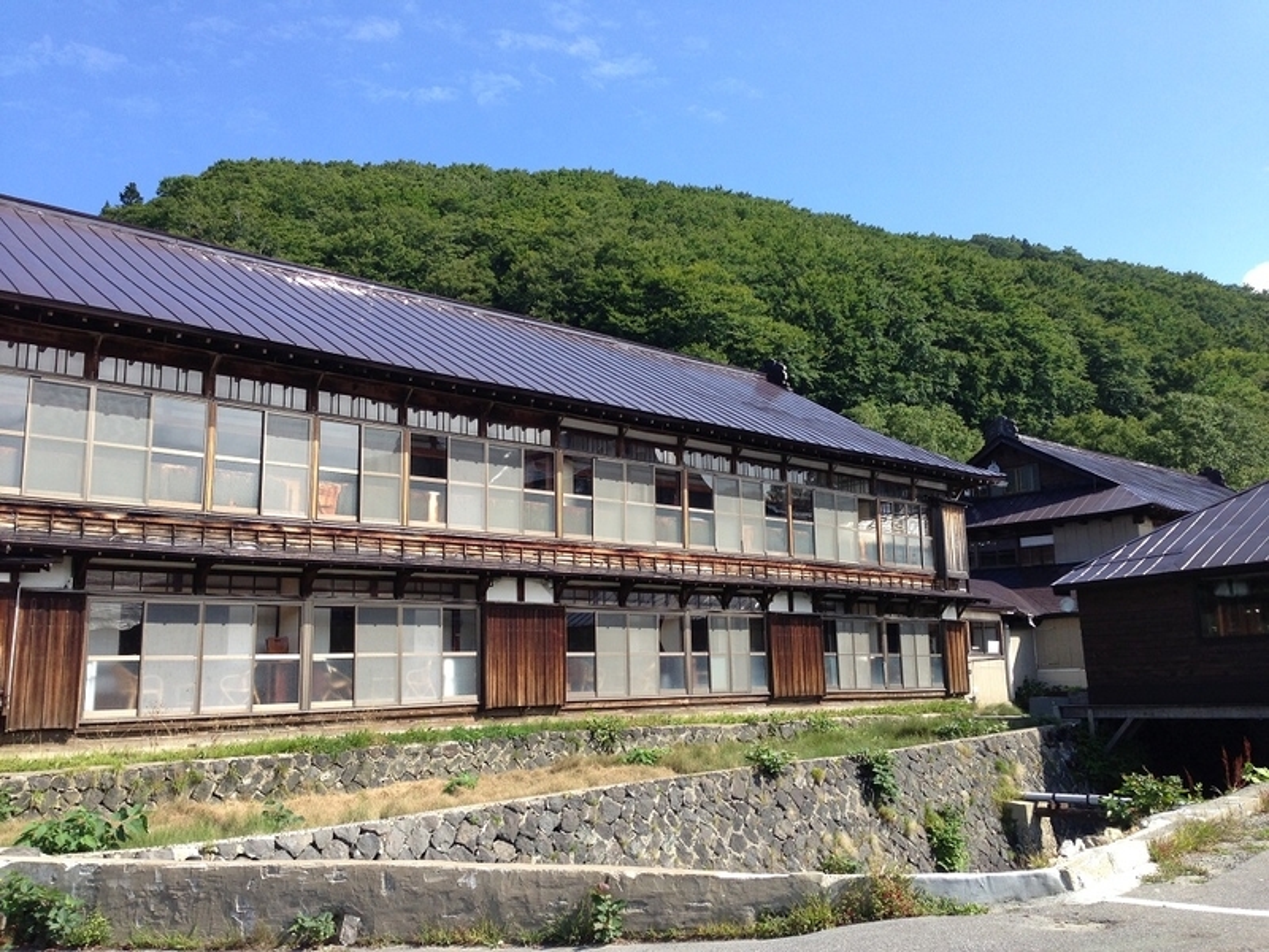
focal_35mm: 33
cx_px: 634
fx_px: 1210
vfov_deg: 42.9
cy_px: 476
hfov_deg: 55.4
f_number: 2.4
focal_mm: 4.13
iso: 50
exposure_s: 1/821
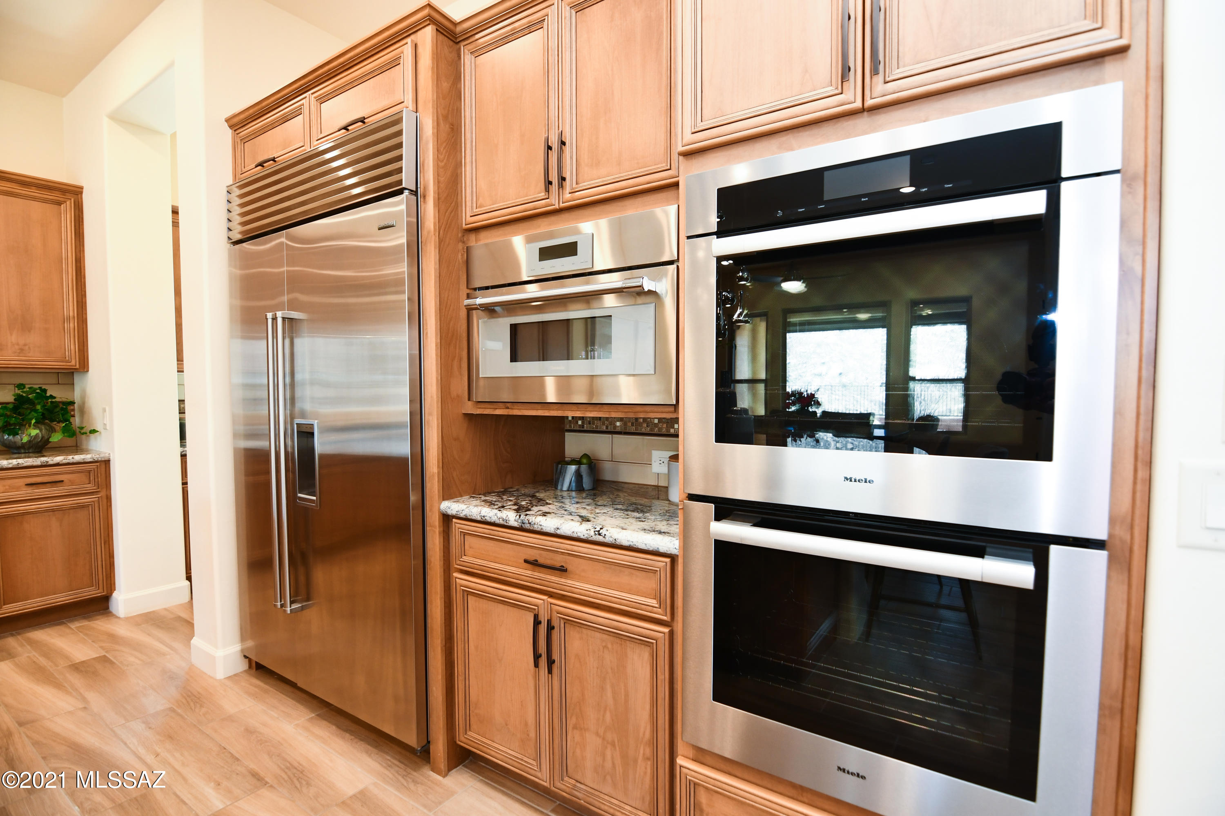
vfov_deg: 73.7
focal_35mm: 16
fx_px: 544
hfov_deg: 96.7
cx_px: 612
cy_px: 408
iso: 360
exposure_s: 1/60
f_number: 4
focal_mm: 11
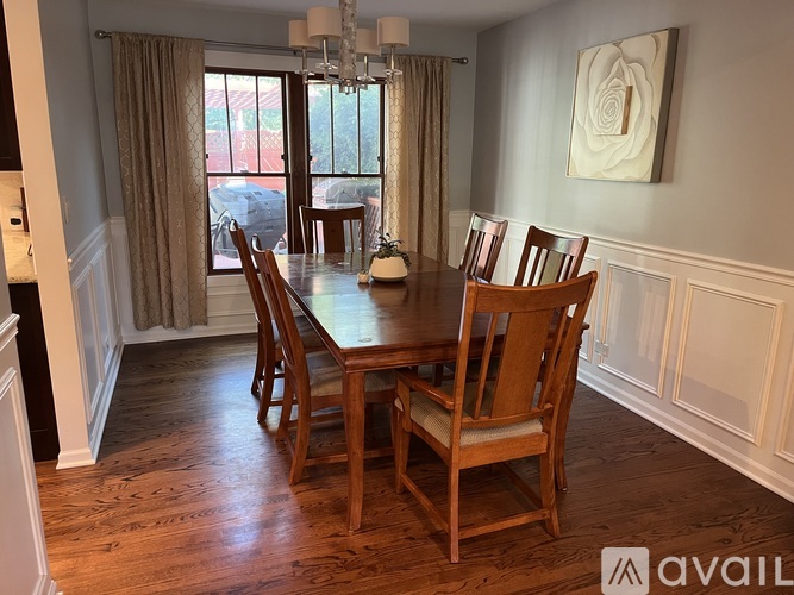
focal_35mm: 26
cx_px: 397
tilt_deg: -14.3
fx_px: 596
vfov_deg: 53.0
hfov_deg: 67.3
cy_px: 298
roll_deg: -0.7
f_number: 1.6
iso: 320
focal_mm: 5.1
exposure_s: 1/60
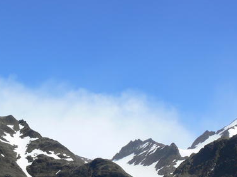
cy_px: 157
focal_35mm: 81
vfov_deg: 17.9
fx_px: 554
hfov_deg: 24.0
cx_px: 82
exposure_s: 1/400
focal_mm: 8
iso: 80
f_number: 6.3
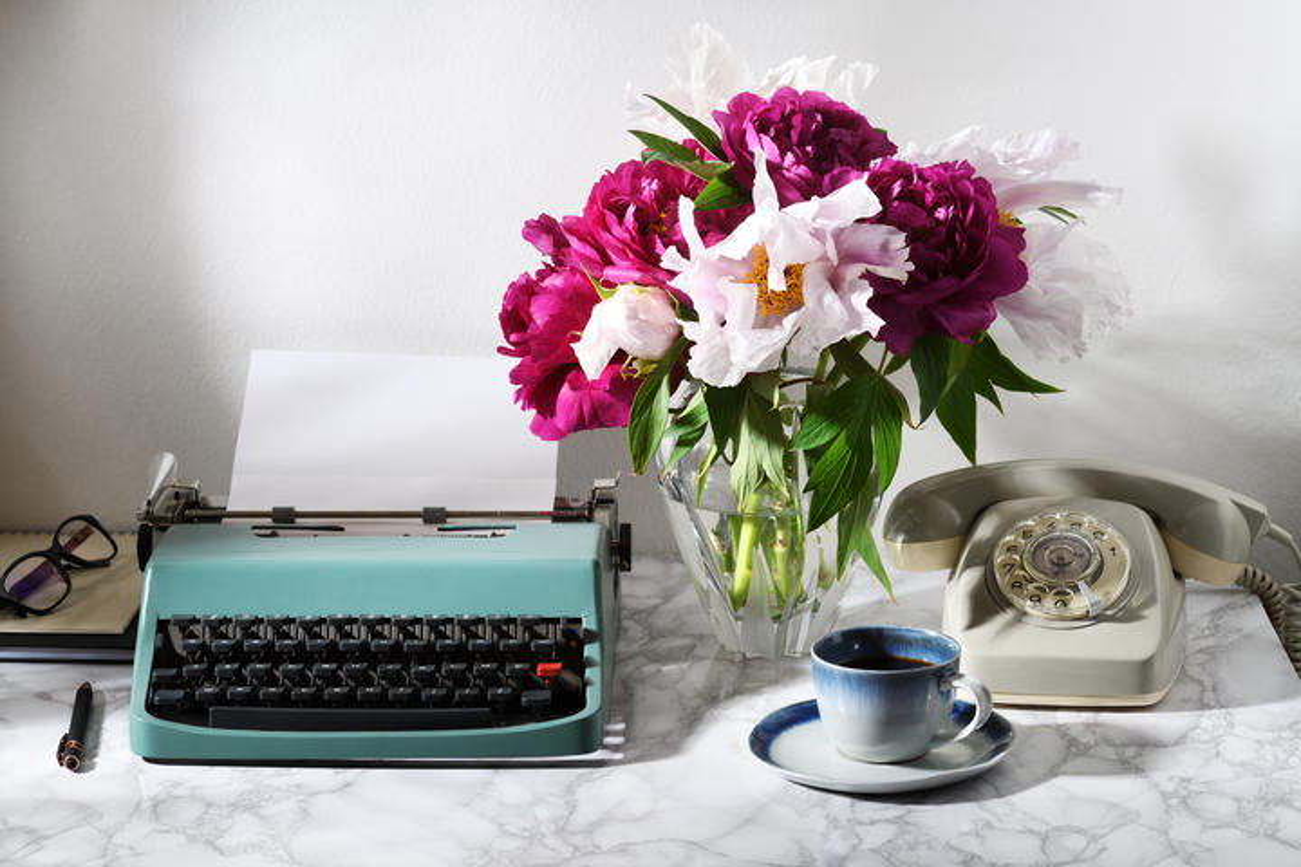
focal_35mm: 85
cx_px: 650
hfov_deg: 23.9
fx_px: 3072
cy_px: 434
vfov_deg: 16.1
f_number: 11
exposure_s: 1/125
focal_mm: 85
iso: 100
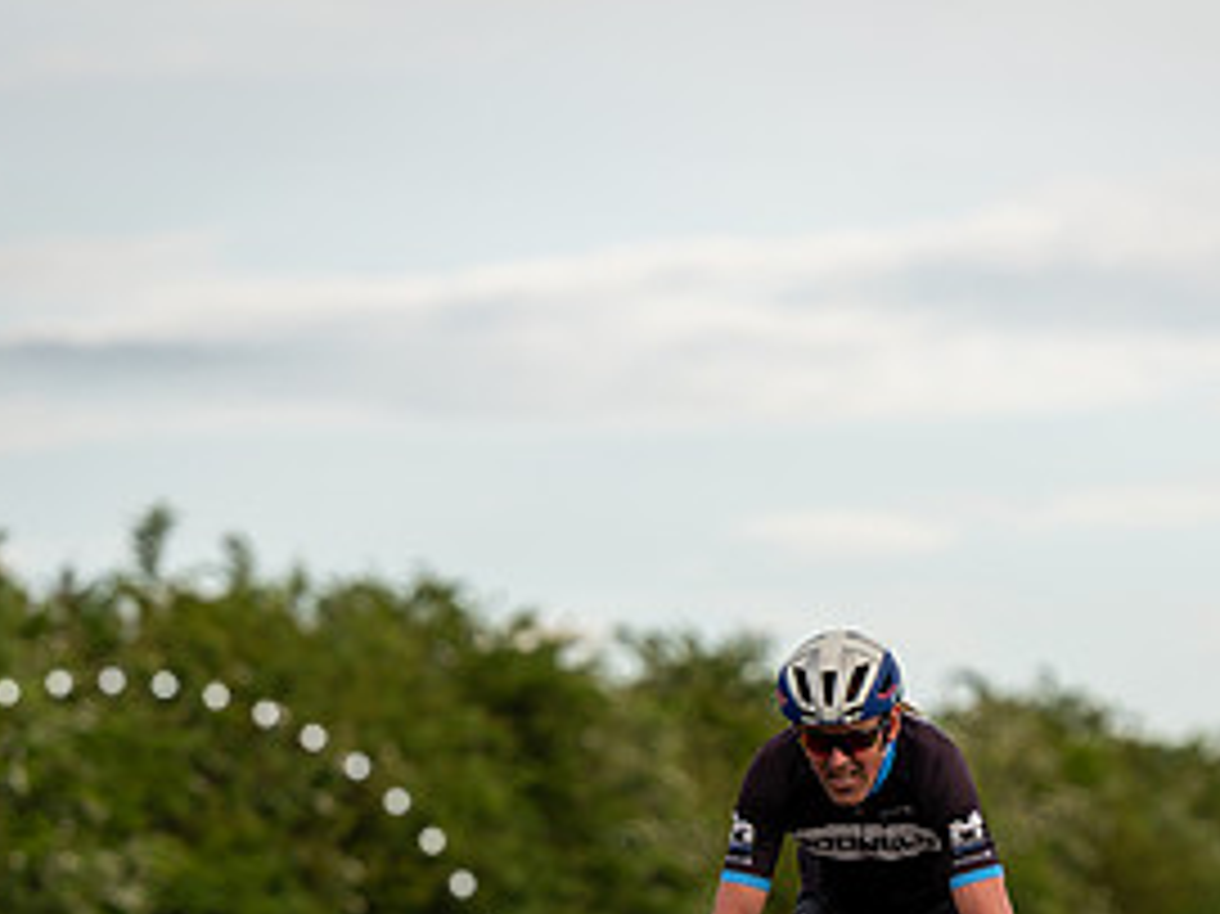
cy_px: 862
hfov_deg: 5.3
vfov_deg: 4.0
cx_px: 810
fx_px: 13070
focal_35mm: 371
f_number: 3.5
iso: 110
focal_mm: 180
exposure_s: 1/500
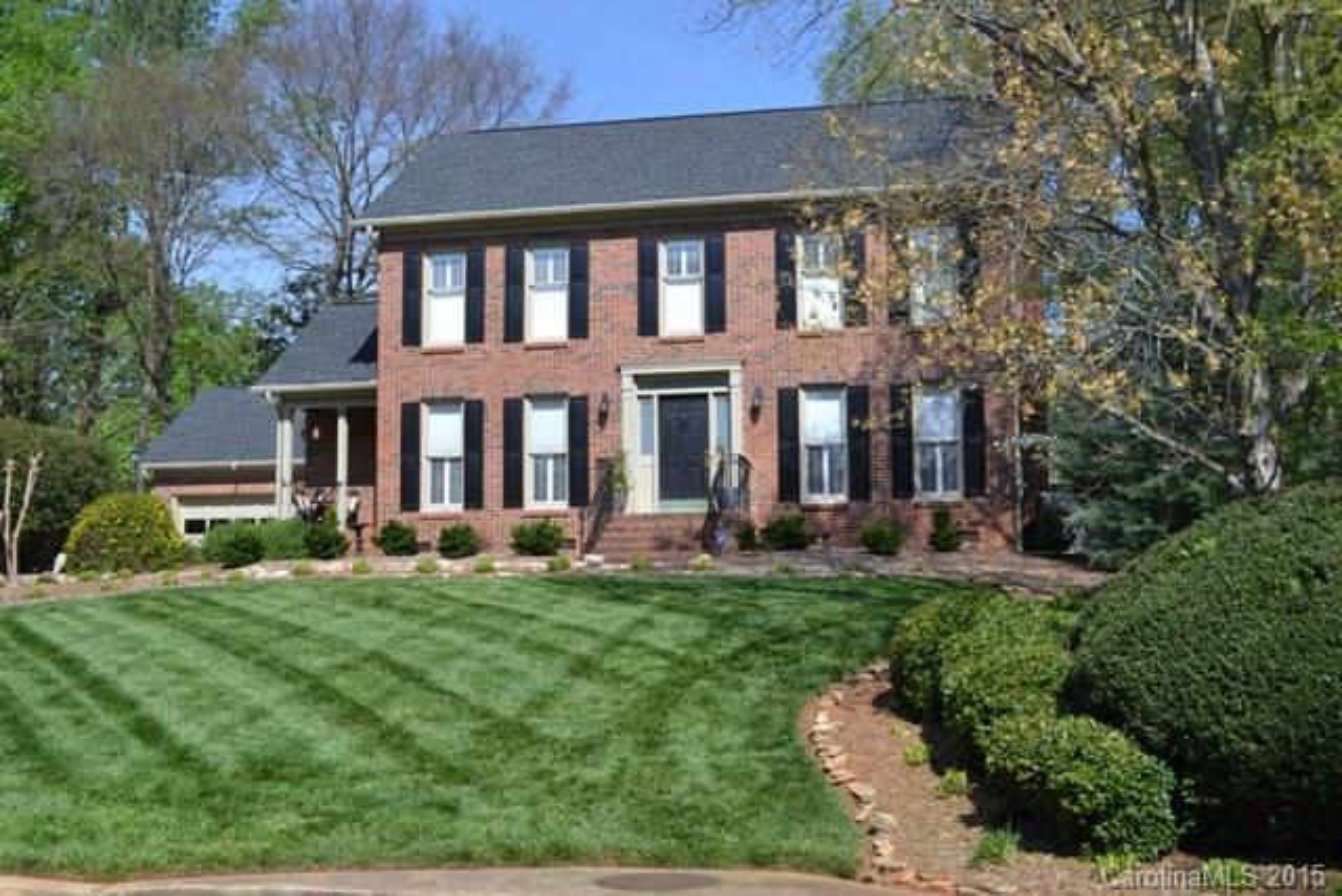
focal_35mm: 44
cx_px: 671
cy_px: 448
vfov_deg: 30.9
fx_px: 1622
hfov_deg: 45.0
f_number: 7.1
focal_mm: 29
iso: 100
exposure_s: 1/200
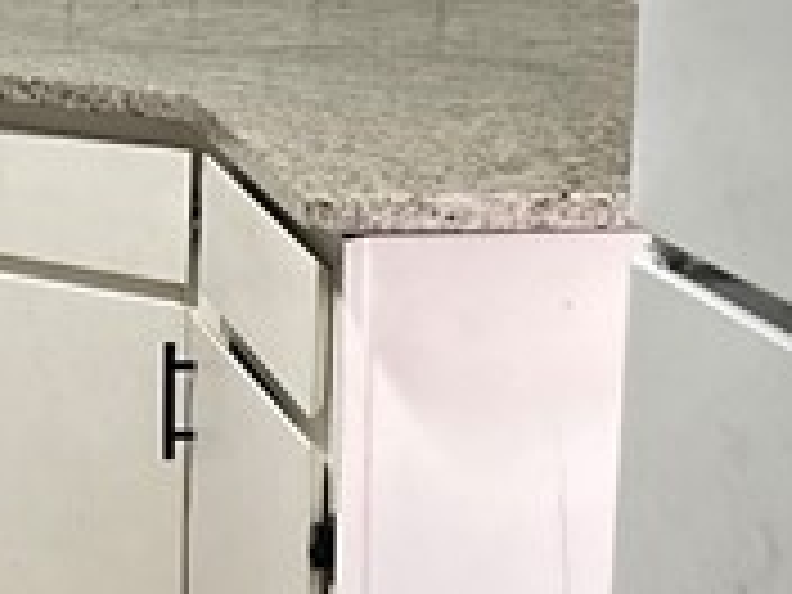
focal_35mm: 151
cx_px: -477
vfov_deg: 9.8
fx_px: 3455
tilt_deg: -12.5
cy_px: 279
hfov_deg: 12.3
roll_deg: +0.8
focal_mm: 5.96
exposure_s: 1/60
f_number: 1.6
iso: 320
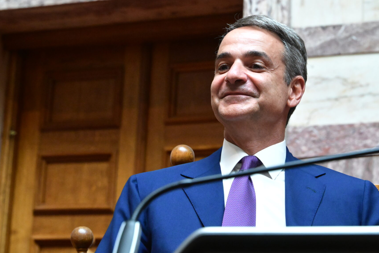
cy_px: 95
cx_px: 268
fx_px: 1179
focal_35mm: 112
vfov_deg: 12.2
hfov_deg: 18.2
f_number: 6.3
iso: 8000
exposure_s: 1/320
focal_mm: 75
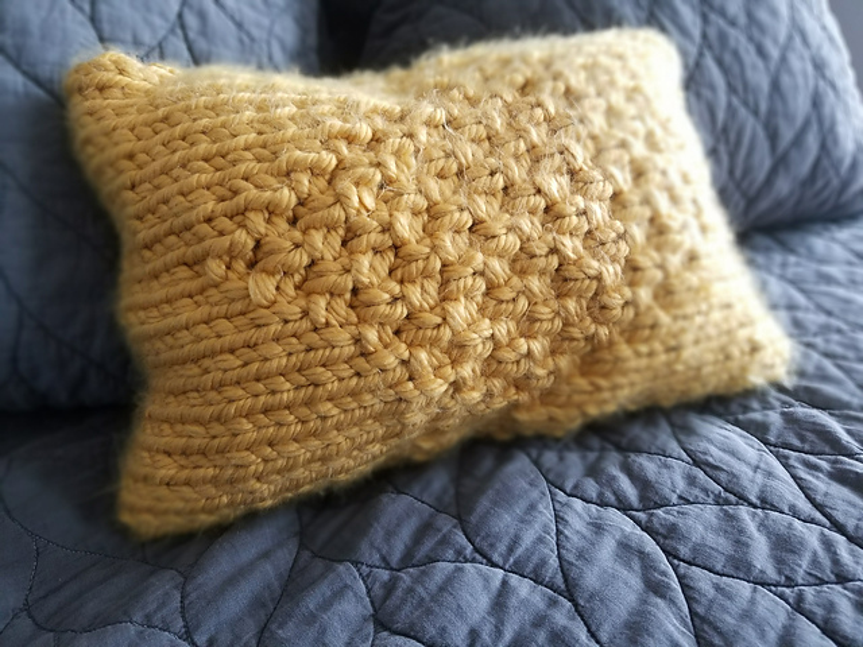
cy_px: 324
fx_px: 648
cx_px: 432
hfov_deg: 67.3
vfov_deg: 53.1
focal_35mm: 26
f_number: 1.7
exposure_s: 1/24
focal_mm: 4.25
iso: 160
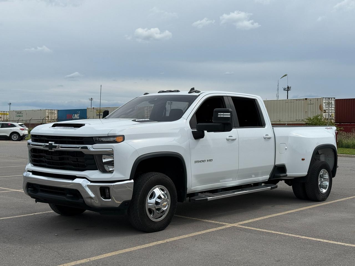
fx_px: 492
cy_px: 133
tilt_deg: -0.4
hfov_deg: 39.7
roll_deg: -1.2
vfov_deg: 30.3
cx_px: 178
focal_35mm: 48
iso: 80
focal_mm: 6.76
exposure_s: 1/9901
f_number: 1.78
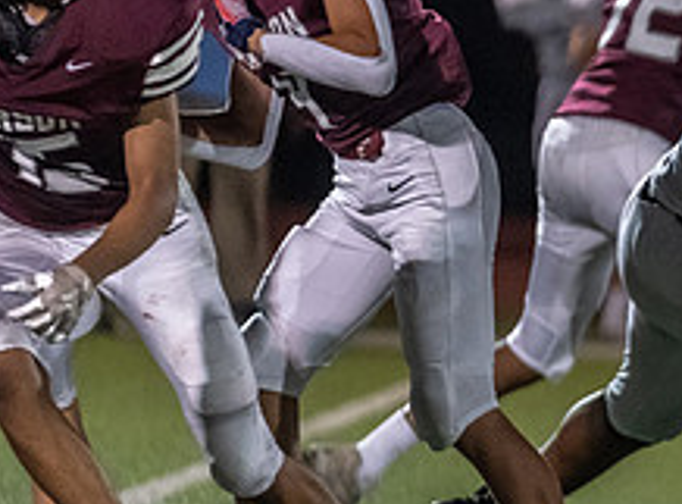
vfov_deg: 2.0
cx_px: 1126
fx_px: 14088
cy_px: 310
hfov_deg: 2.8
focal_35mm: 719
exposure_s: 1/1000
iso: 6400
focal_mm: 200
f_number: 3.2
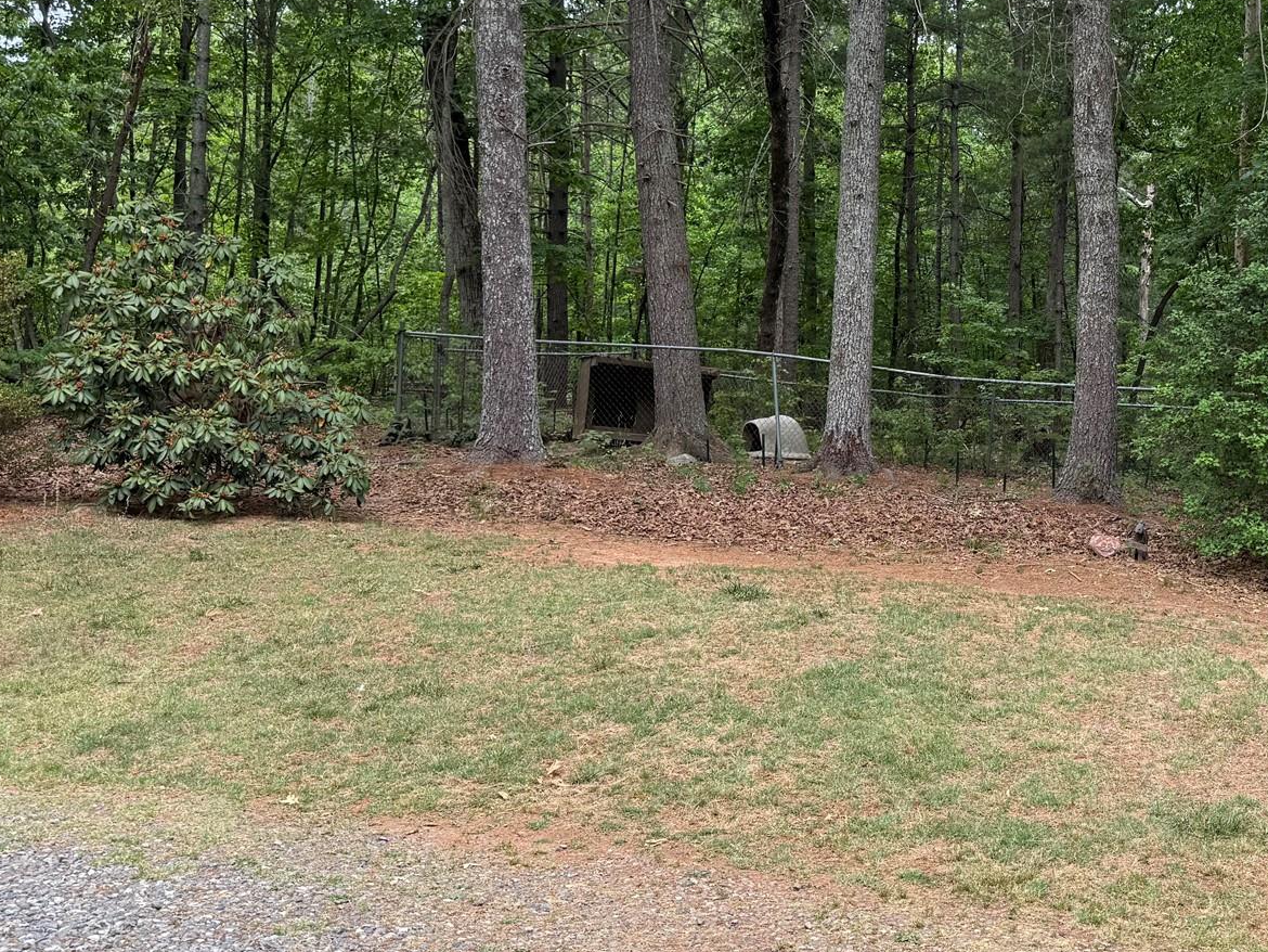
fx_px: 1539
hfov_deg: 42.8
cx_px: 1006
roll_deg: -1.0
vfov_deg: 34.2
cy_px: 365
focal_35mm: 42
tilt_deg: +4.0
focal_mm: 6.76
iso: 80
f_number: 1.78
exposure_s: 1/637
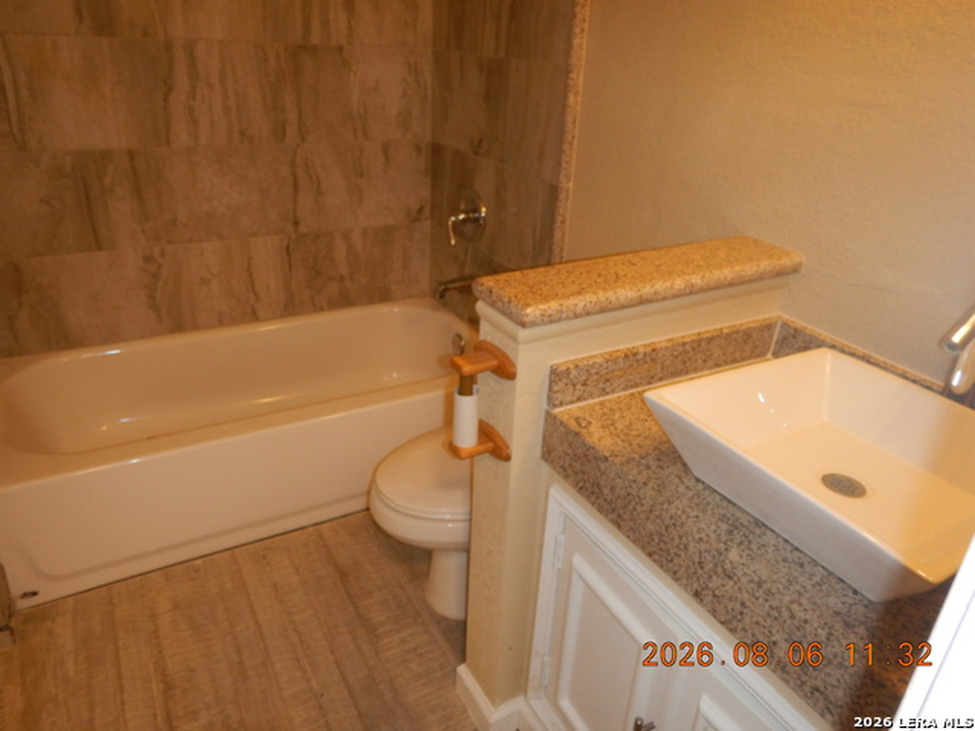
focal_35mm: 24
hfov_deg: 71.6
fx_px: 676
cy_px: 366
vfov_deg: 56.8
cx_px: 488
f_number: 2.8
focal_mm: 4.3
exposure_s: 1/30
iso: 200
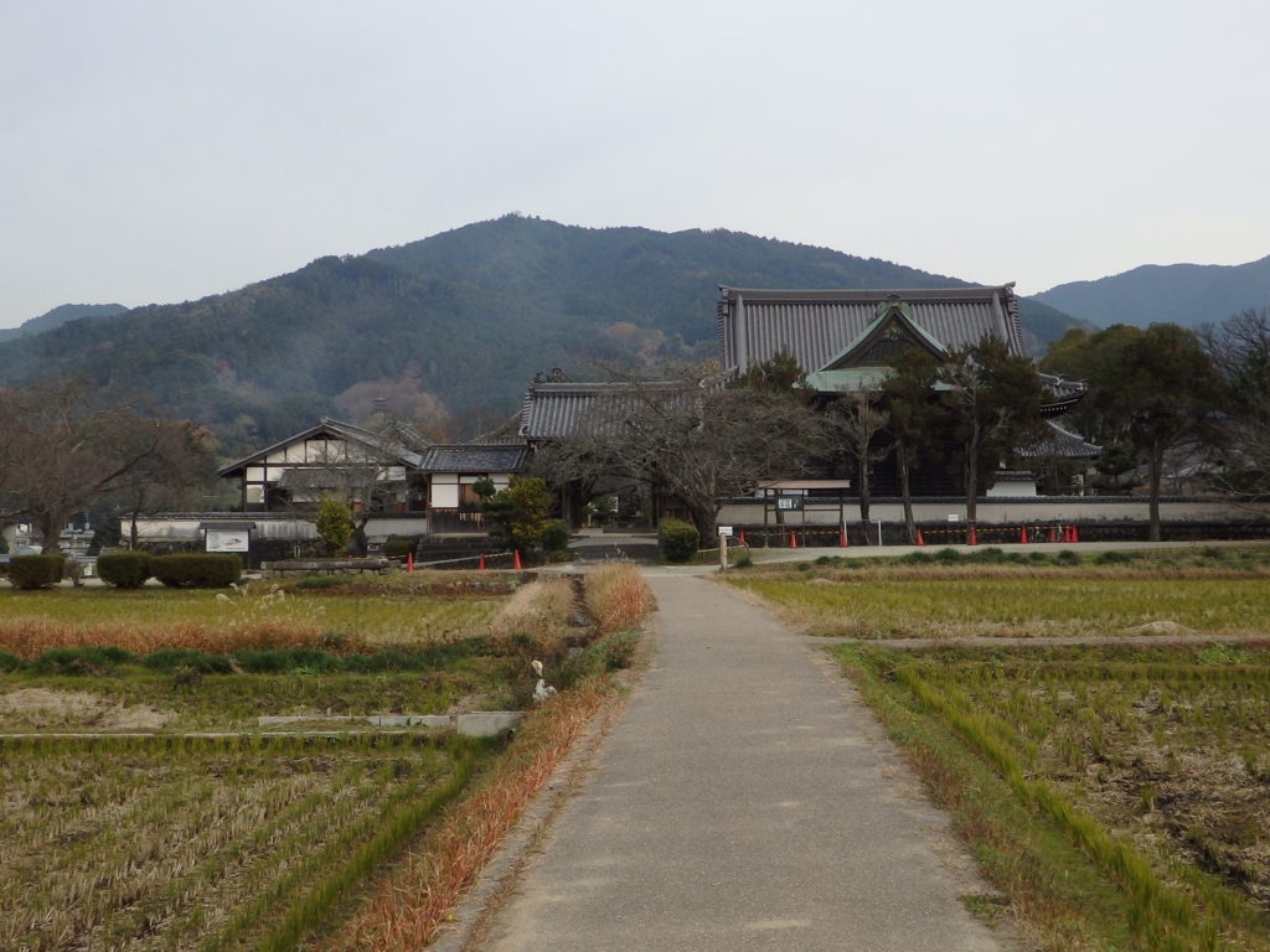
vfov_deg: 29.7
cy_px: 476
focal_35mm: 49
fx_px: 1798
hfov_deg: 38.9
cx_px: 635
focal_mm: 8.9
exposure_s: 1/640
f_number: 4
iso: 125
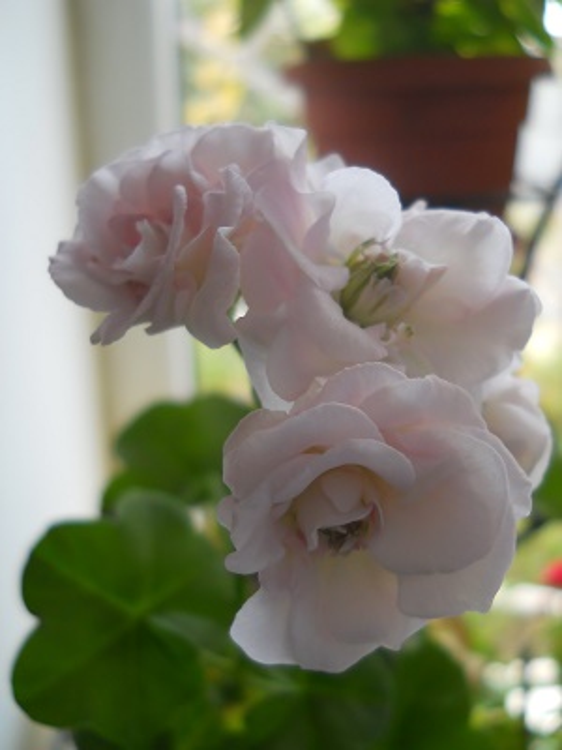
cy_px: 375
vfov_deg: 45.8
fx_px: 888
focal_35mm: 41
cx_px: 281
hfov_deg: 35.1
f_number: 3.1
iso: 160
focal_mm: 6.72
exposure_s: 1/30
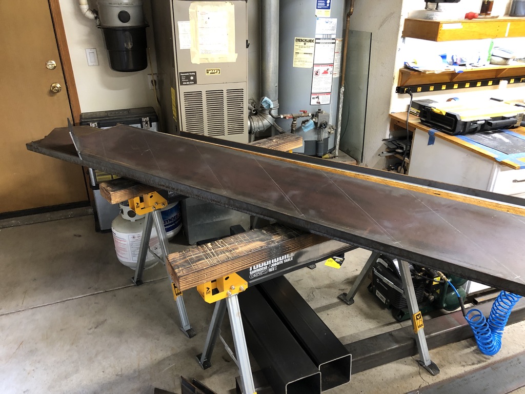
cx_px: 262
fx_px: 425
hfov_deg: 63.4
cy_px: 197
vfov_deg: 49.7
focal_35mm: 28
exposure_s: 1/15
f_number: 1.8
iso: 64
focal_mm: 4
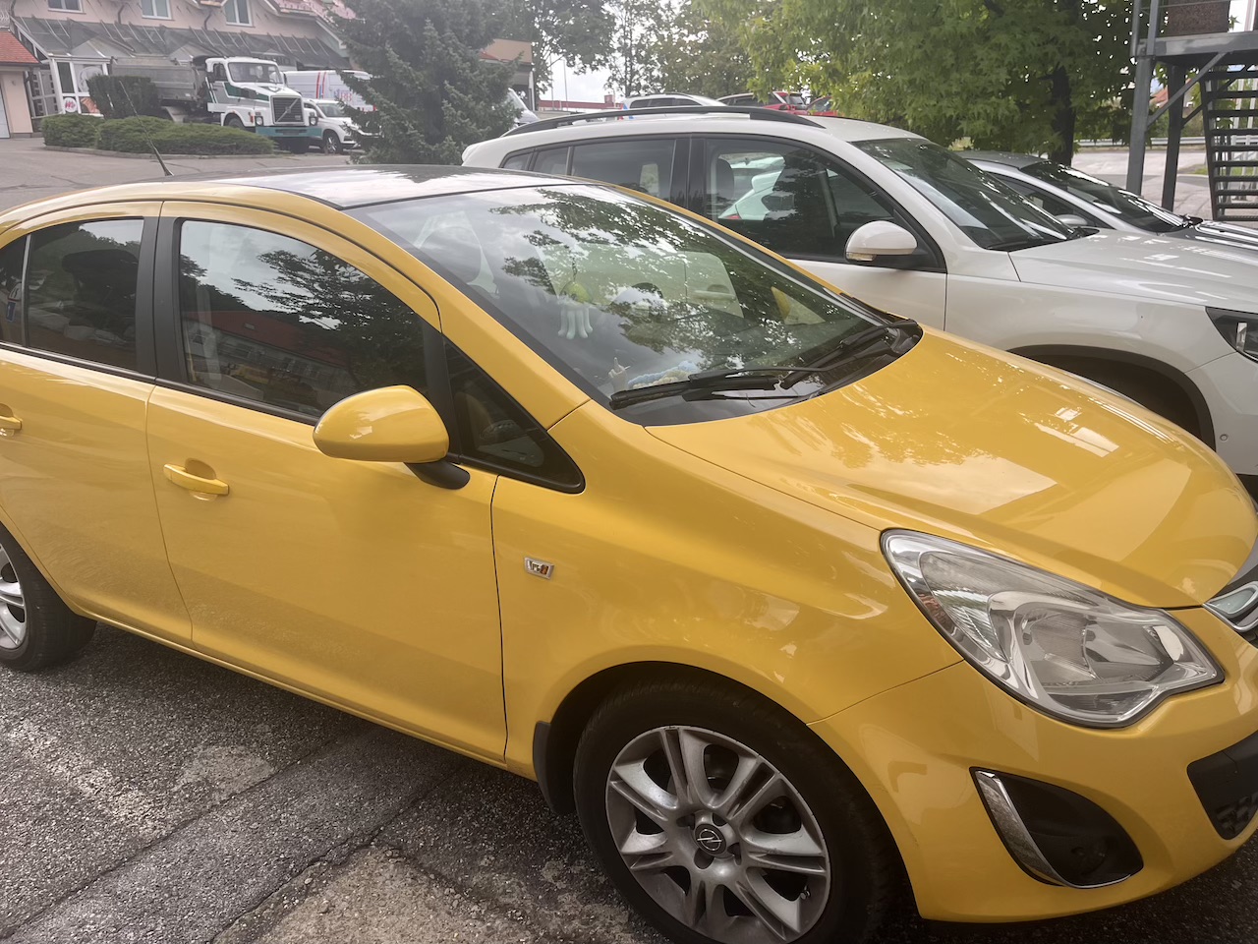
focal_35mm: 26
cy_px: 472
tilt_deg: -18.7
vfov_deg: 53.1
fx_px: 945
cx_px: 629
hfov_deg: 67.3
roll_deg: +1.5
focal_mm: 5.1
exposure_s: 1/515
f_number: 1.6
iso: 50
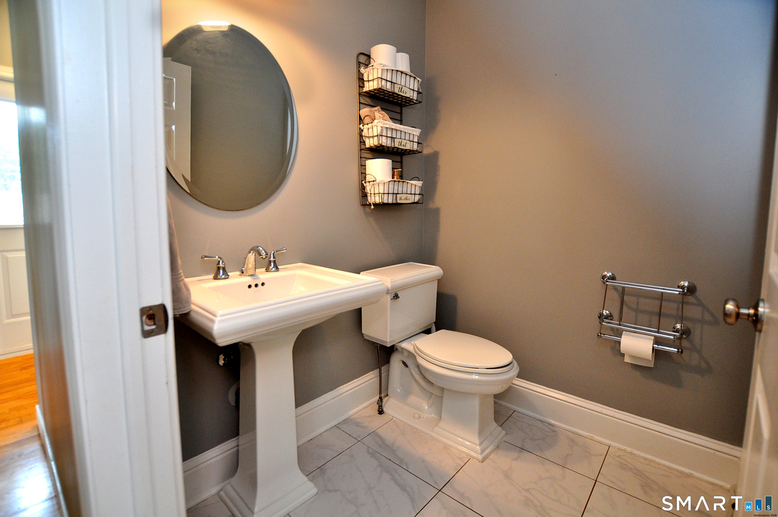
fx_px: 324
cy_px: 258
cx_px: 389
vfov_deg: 77.2
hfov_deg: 100.5
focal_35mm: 15
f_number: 3.5
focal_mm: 10
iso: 640
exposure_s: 1/50
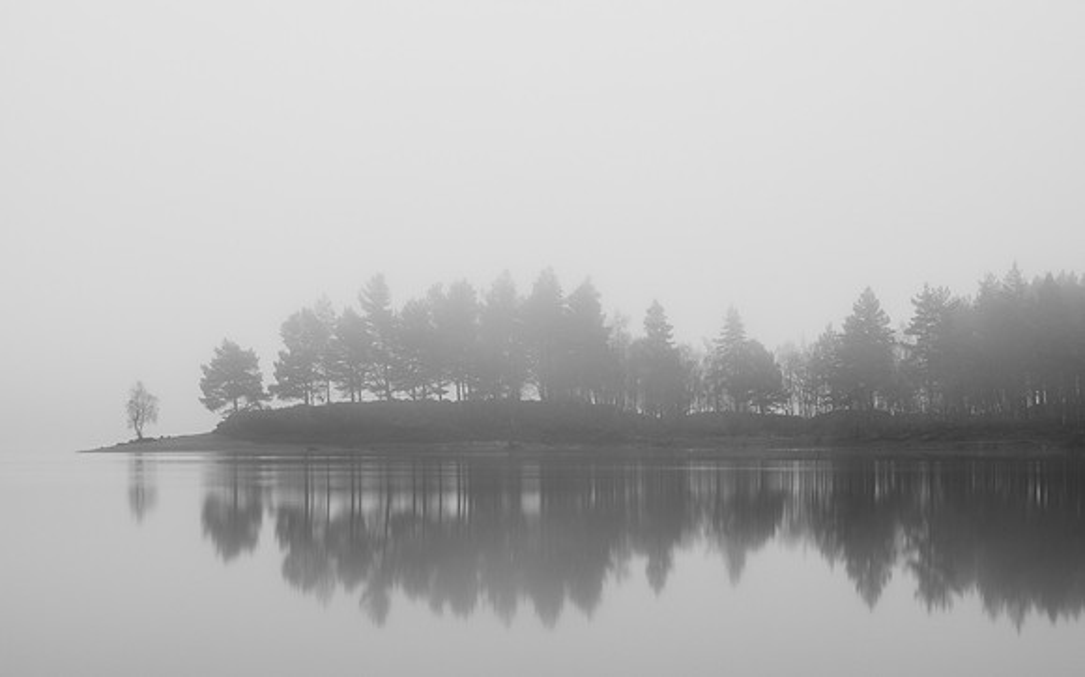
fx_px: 2507
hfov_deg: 24.4
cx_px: 542
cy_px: 356
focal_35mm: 85
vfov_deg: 15.4
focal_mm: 40
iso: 200
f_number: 7.1
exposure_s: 3.2
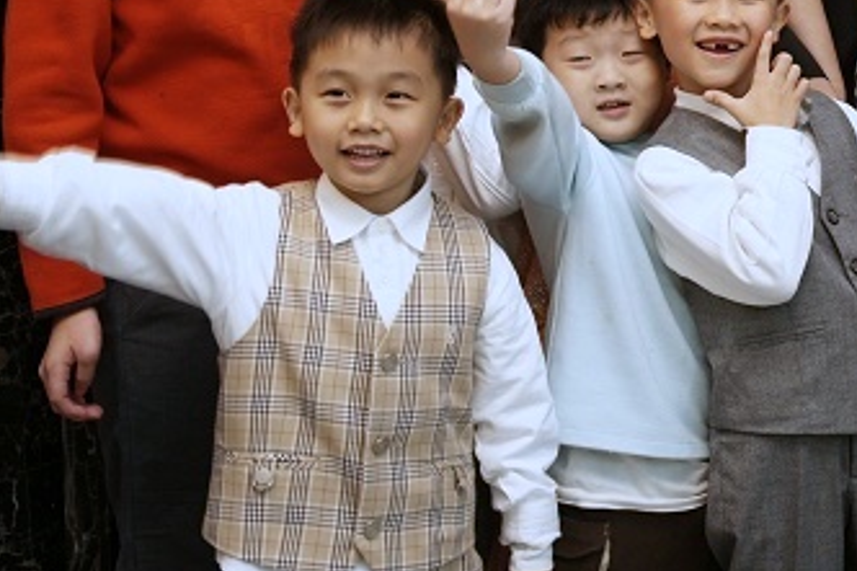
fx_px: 1808
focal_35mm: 76
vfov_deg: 17.4
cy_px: -34
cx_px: 865
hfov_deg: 25.3
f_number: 4
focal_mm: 35
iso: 400
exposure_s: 1/60
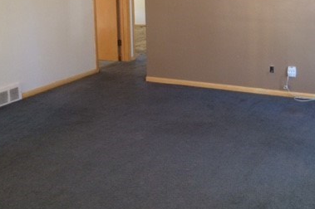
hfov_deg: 38.8
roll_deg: +1.1
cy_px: 41
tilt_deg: -8.3
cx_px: 189
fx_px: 446
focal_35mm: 51
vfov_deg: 25.9
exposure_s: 1/30
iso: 200
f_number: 2.2
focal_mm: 4.15
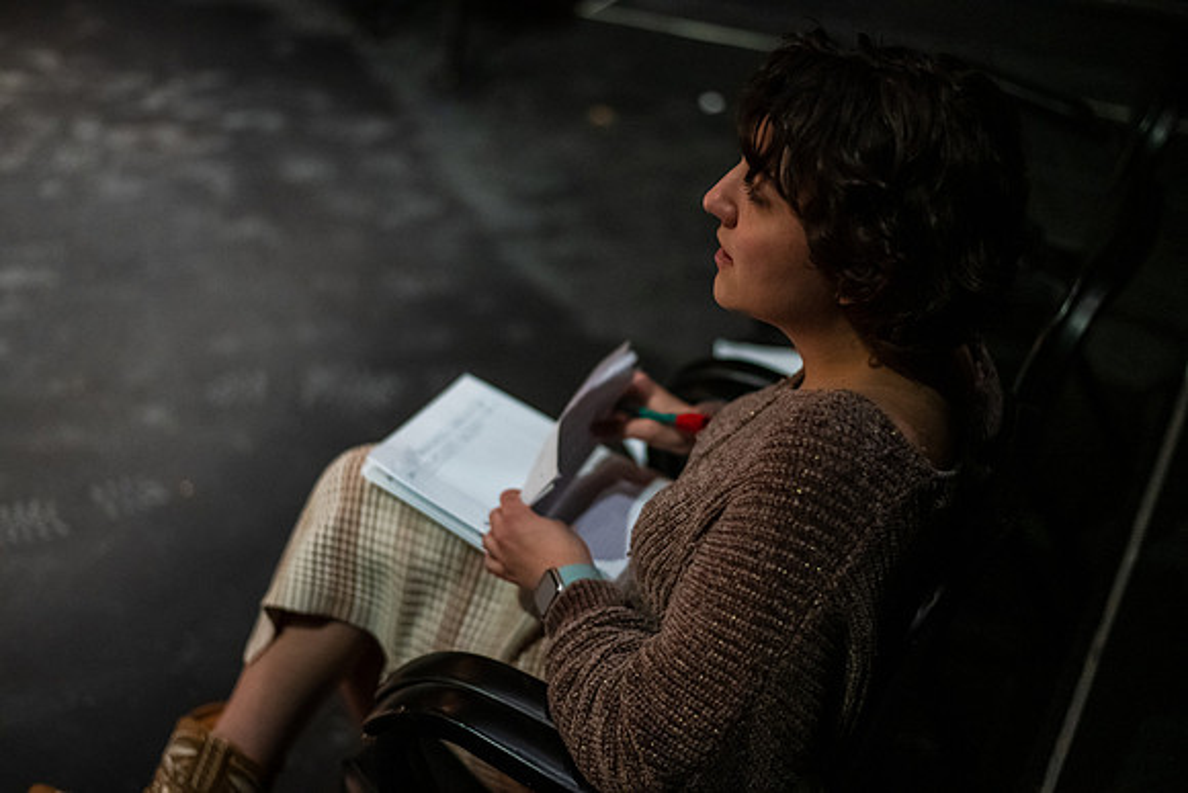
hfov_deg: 39.6
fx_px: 1650
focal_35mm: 50
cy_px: 396
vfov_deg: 27.0
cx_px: 594
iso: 6400
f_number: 1.8
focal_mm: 50
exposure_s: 1/160
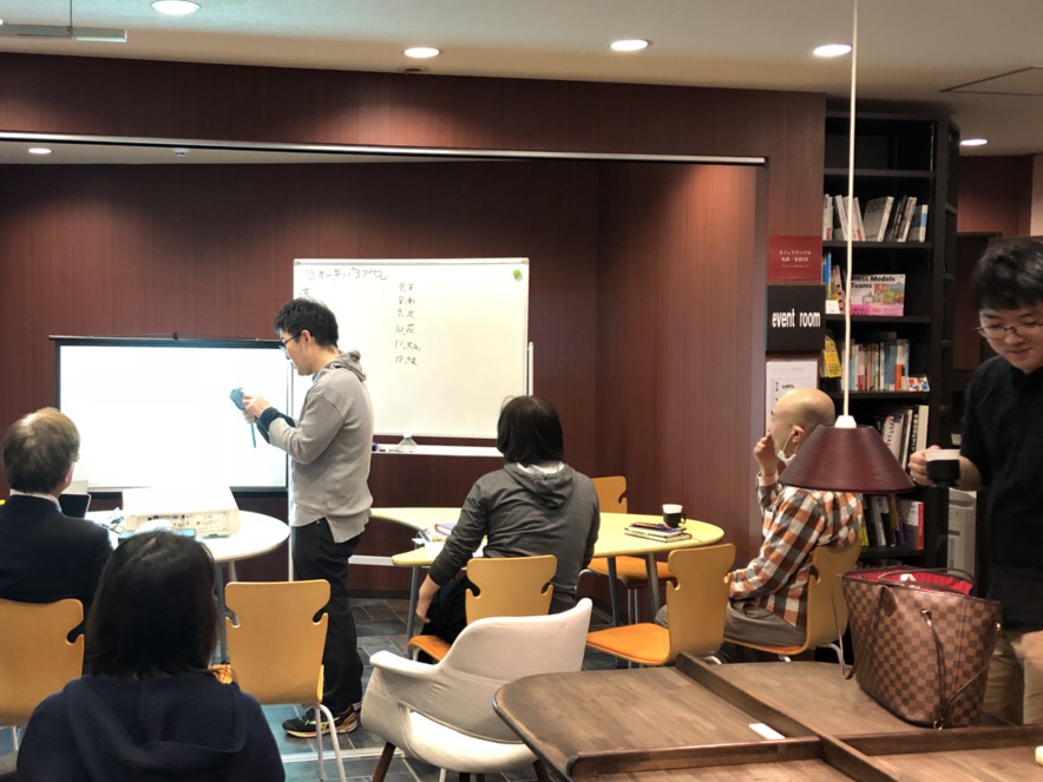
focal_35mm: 38
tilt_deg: -1.0
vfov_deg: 37.7
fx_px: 1145
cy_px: 375
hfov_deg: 48.3
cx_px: 369
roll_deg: +0.1
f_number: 1.8
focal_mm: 4
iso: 100
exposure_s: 1/15
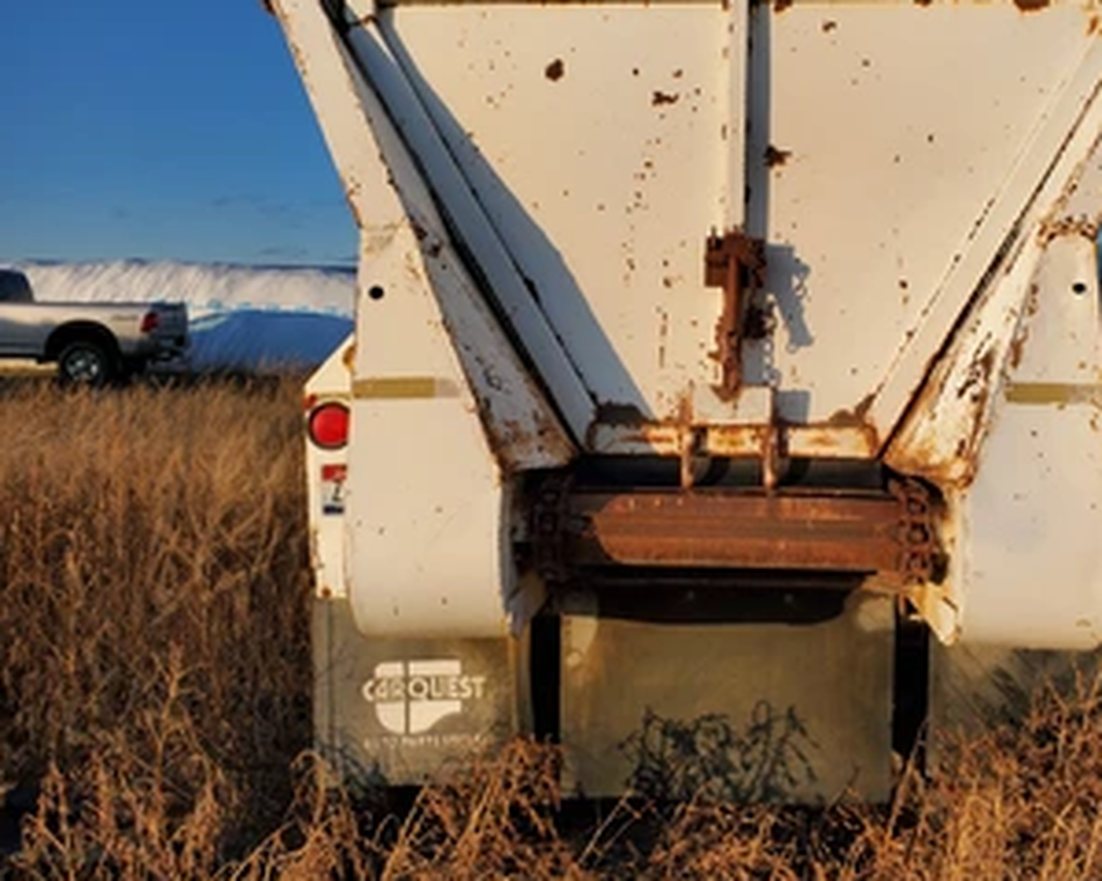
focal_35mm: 34
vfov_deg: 43.1
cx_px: 722
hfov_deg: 52.0
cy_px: 339
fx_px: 1109
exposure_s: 1/1859
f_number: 2.4
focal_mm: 4.3
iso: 50
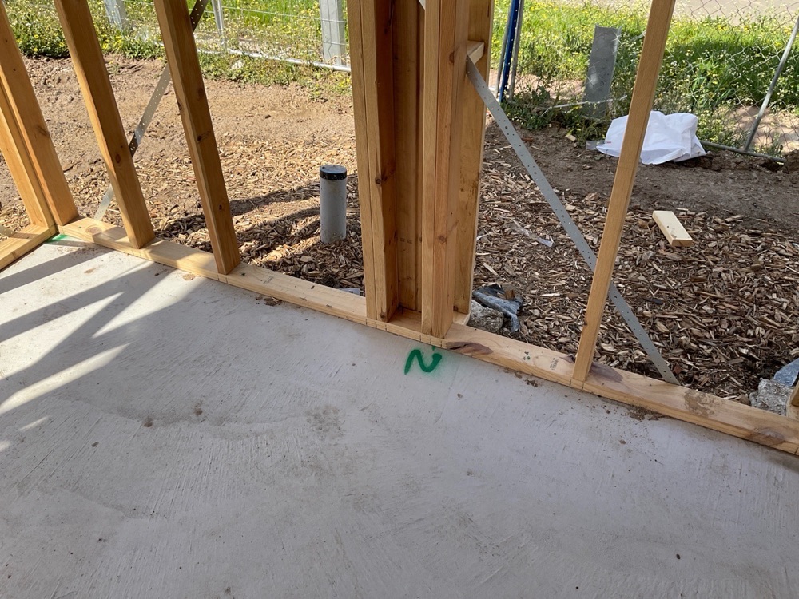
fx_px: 669
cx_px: 400
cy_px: 300
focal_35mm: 29
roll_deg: +1.1
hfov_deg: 61.7
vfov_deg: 48.2
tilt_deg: -39.2
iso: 16
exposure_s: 1/829
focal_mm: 3
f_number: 1.8
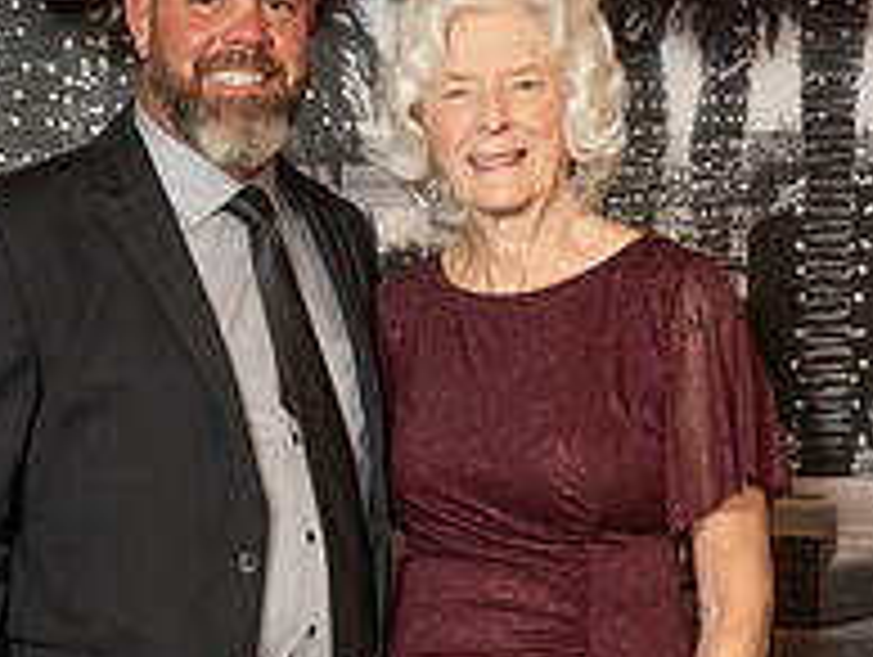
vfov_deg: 15.8
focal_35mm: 91
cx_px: 288
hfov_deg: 21.4
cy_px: 720
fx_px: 2298
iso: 1000
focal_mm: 40.9
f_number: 2.8
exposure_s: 1/160
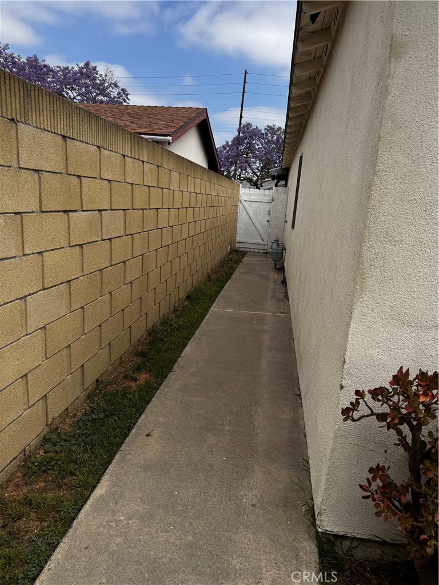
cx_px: 220
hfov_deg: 56.8
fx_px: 406
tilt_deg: -10.2
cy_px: 292
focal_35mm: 24
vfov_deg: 71.6
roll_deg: -2.9
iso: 80
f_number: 1.78
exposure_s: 1/5348
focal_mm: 6.76
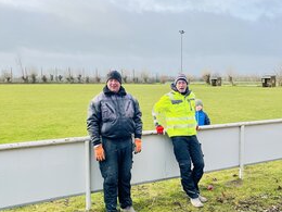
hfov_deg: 46.7
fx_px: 326
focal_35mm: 40
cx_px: 161
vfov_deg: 36.0
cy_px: 107
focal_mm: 5.1
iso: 50
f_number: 1.6
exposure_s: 1/1279
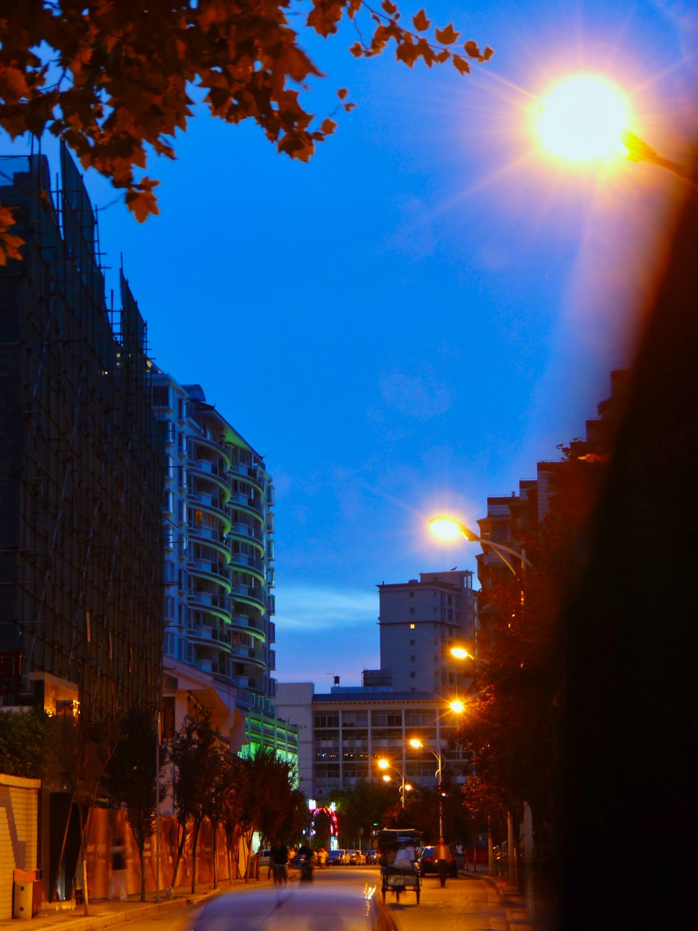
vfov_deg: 23.0
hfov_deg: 17.4
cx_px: 349
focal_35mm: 85
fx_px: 2285
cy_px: 466
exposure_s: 1/1.67
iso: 100
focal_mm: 12.8
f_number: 3.6
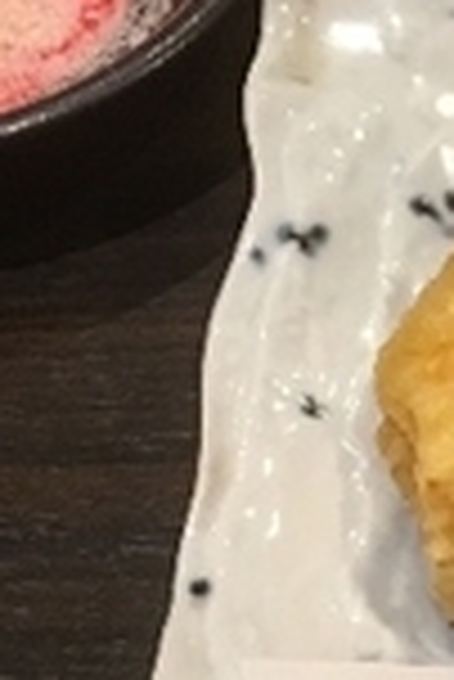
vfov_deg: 12.8
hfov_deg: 8.0
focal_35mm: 160
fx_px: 3020
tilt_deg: -48.5
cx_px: 1065
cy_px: 455
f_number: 2.2
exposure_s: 1/15
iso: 80
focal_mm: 4.15
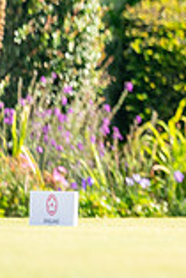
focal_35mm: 1108
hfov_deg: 1.2
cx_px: 478
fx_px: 8567
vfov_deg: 1.9
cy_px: -38
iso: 320
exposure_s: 1/2000
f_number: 4
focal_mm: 300
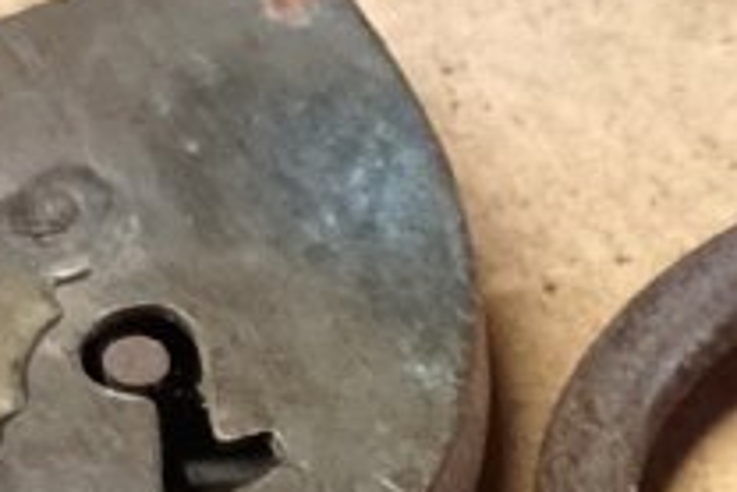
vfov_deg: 8.4
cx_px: 1109
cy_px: 1317
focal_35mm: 144
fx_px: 2950
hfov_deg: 13.4
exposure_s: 1/50
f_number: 1.7
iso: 902
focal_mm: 5.31
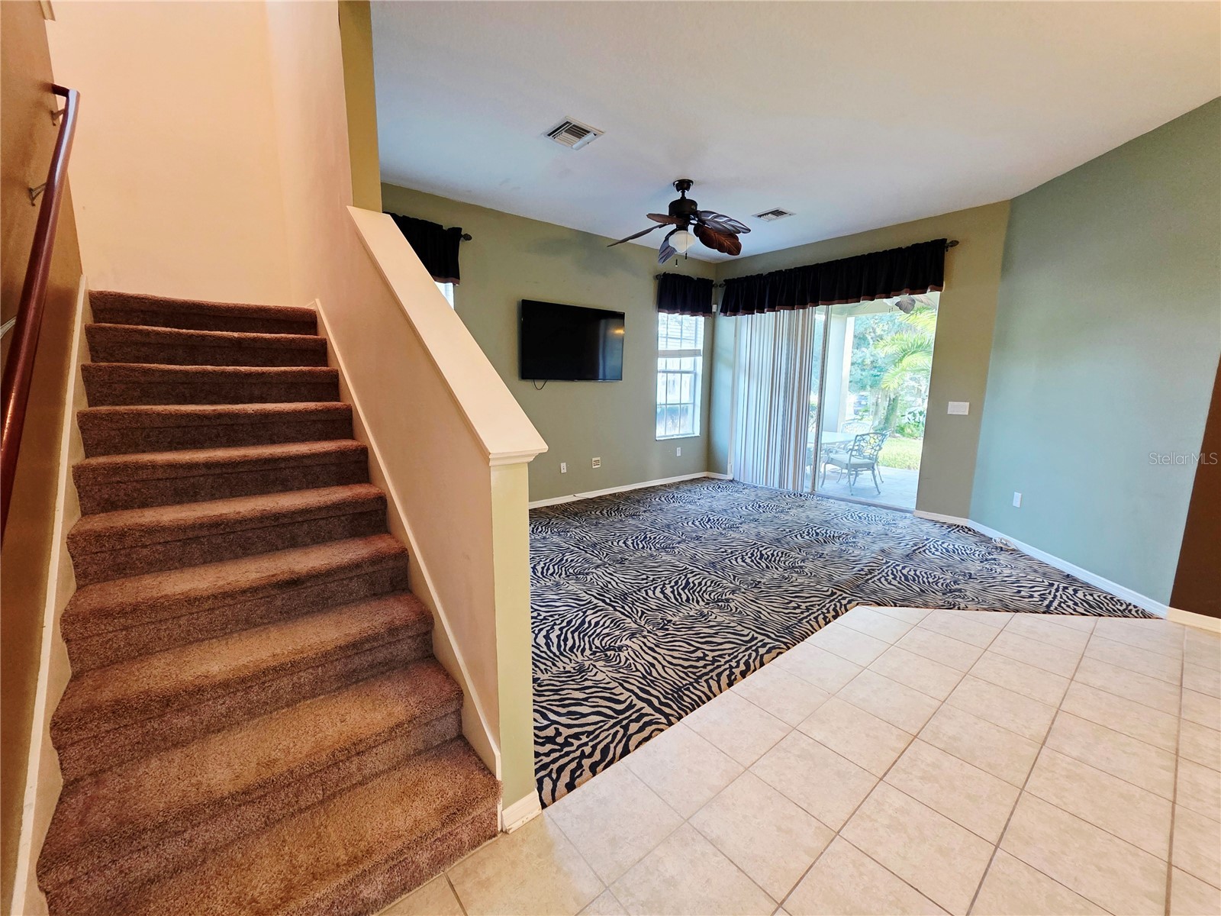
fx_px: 459
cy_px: 458
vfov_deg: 89.9
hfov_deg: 106.2
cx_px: 610
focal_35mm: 13
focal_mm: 2.2
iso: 400
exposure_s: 1/60.2
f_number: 1.9
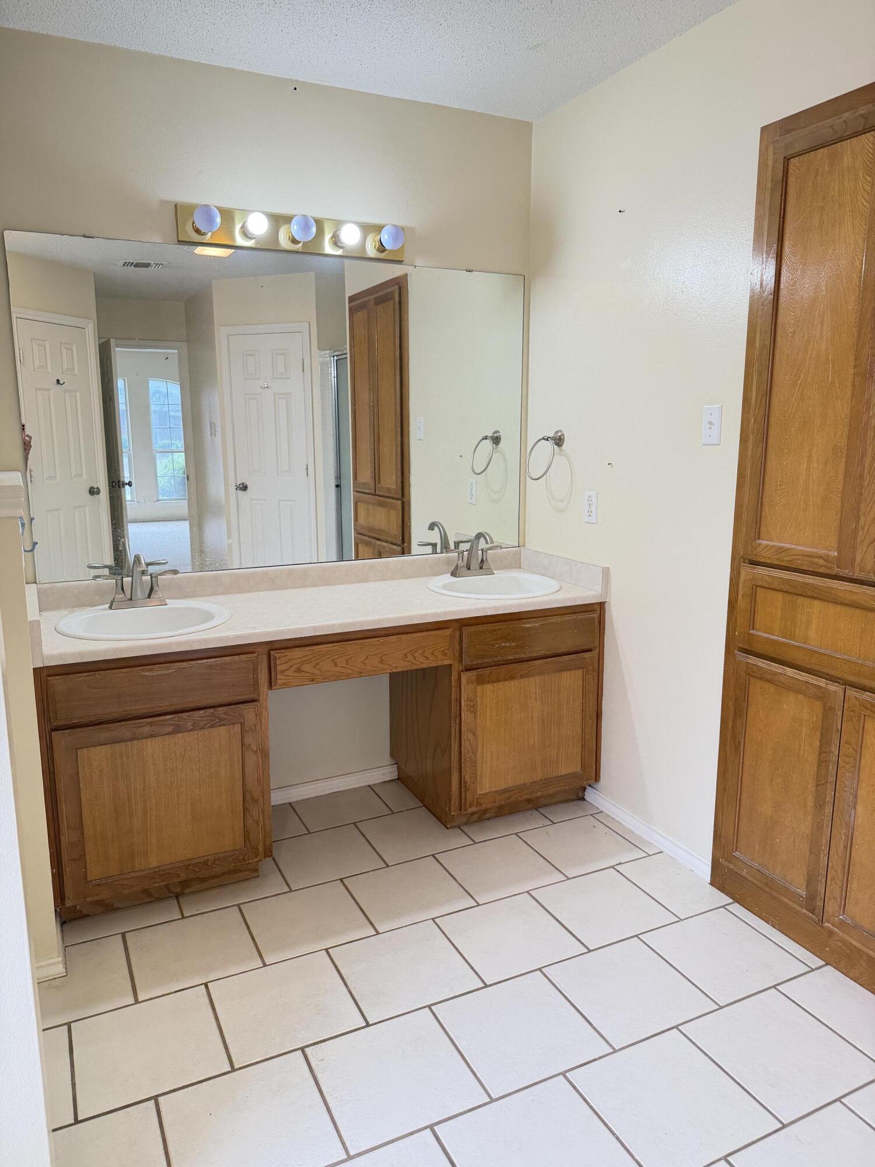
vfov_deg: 71.6
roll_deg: -0.3
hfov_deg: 56.8
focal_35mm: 24
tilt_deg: -10.8
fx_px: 809
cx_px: 438
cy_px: 584
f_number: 1.78
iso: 320
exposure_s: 1/120
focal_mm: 6.76
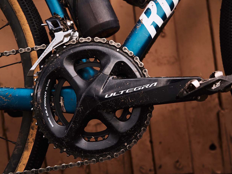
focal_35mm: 38
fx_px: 255
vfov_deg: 37.7
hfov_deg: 48.9
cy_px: 87
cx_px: 130
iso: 400
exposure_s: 1/800
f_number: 4
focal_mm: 35
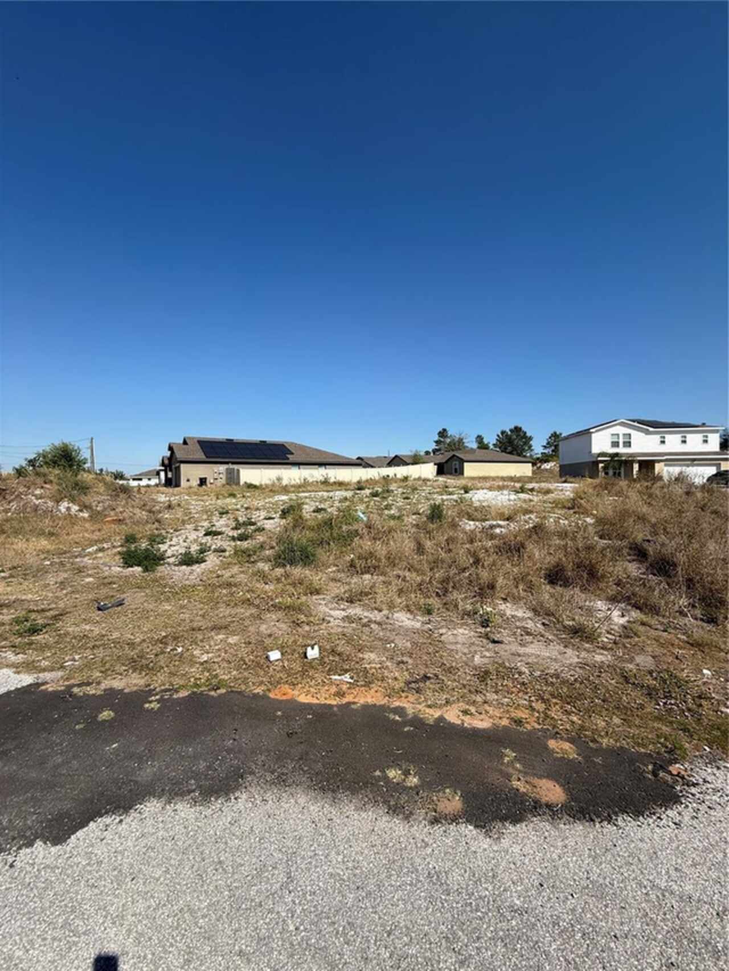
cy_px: 486
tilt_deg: +0.0
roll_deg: +0.2
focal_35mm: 14
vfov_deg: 102.1
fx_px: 393
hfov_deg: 85.7
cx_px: 364
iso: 50
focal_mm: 2.22
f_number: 2.2
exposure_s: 1/2841
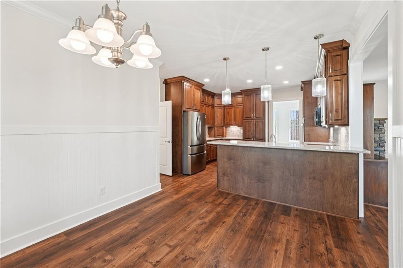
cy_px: 134
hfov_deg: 104.3
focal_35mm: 14
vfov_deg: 81.1
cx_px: 202
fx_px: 157
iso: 320
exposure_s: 1/20
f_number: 8
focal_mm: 14
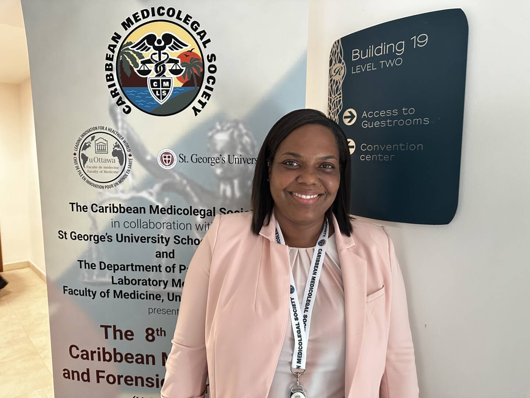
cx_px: 265
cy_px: 199
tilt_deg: -6.5
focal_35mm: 24
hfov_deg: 71.6
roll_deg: +0.2
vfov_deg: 56.8
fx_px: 367
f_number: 1.78
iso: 500
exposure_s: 1/50
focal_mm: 6.86
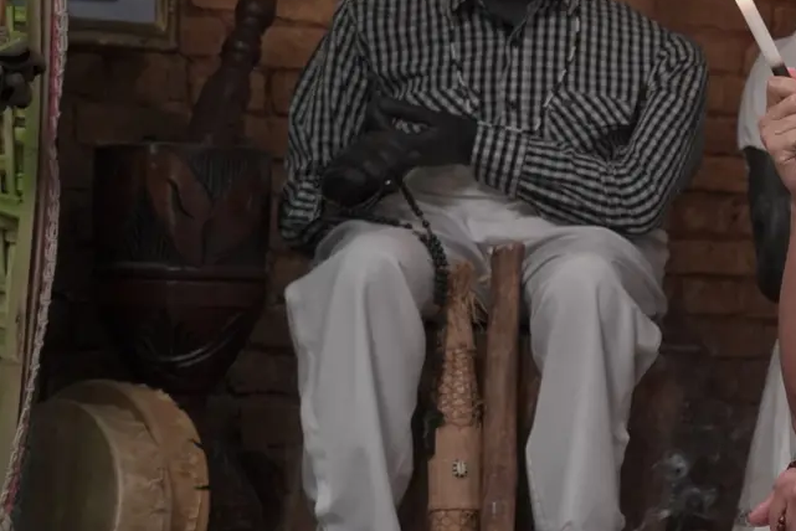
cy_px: 221
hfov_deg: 16.5
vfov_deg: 11.3
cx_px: 844
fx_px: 2680
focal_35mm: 121
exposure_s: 1/50
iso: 1000
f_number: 2.8
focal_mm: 35
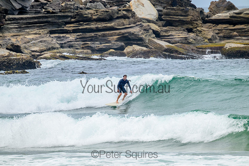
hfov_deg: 2.6
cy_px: 83
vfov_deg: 1.7
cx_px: 124
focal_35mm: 800
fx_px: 5534
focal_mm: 800
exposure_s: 1/2000
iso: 1000
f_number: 11
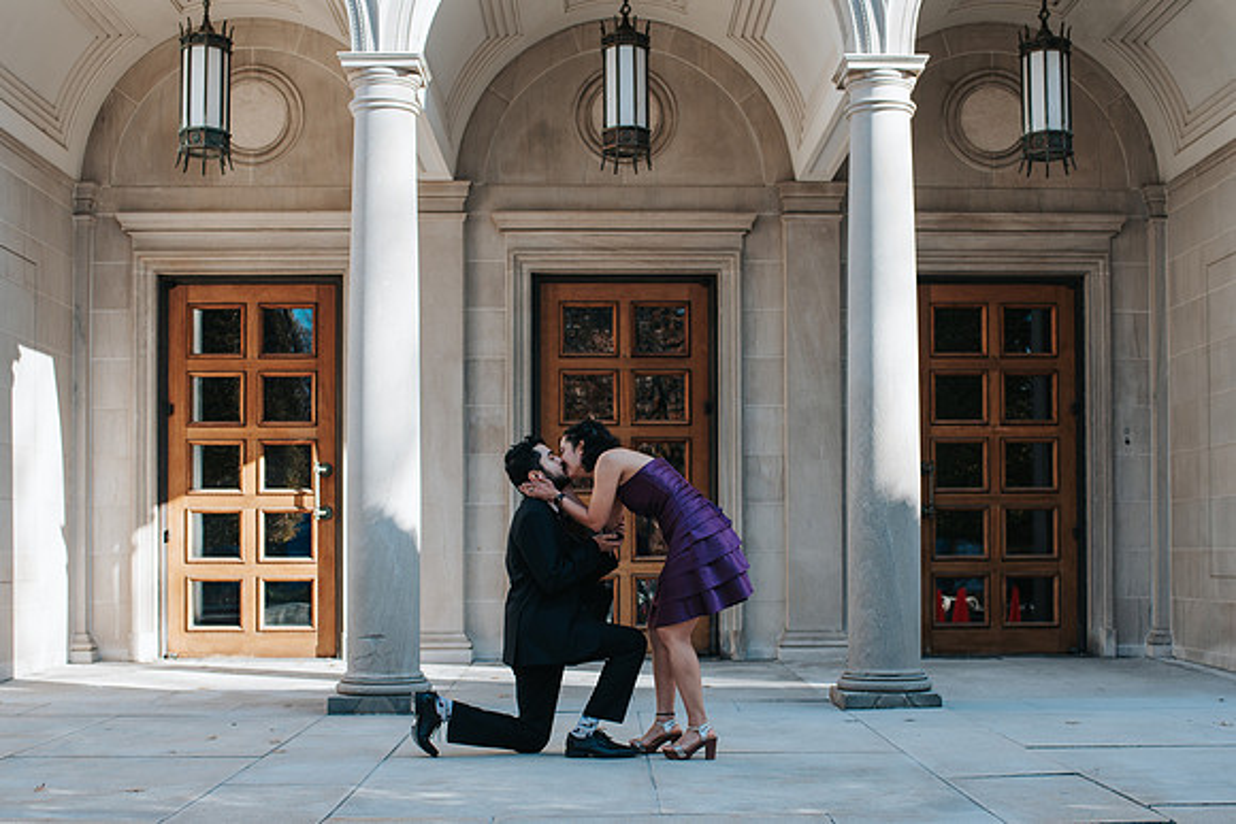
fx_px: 1561
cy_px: 532
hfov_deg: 43.2
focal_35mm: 45
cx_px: 636
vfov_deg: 29.4
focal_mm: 35
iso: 100
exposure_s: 1/320
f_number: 2.8
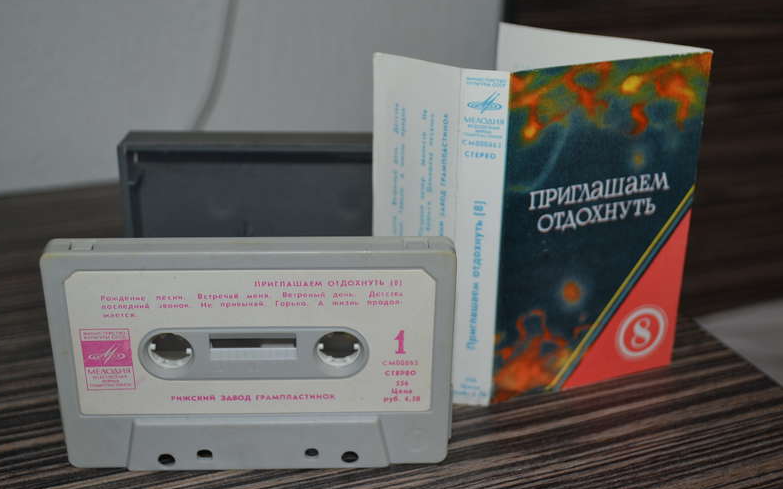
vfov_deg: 25.8
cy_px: 238
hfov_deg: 40.3
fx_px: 1067
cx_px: 388
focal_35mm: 50
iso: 280
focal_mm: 32
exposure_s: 1/60
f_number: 4.8
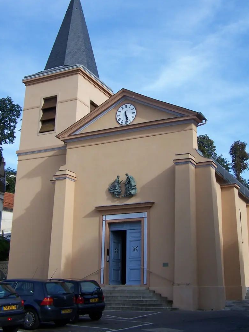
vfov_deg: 40.3
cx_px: 138
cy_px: 140
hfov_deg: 30.9
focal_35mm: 47
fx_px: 451
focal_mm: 6.3
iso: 80
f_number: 2.8
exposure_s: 1/1000
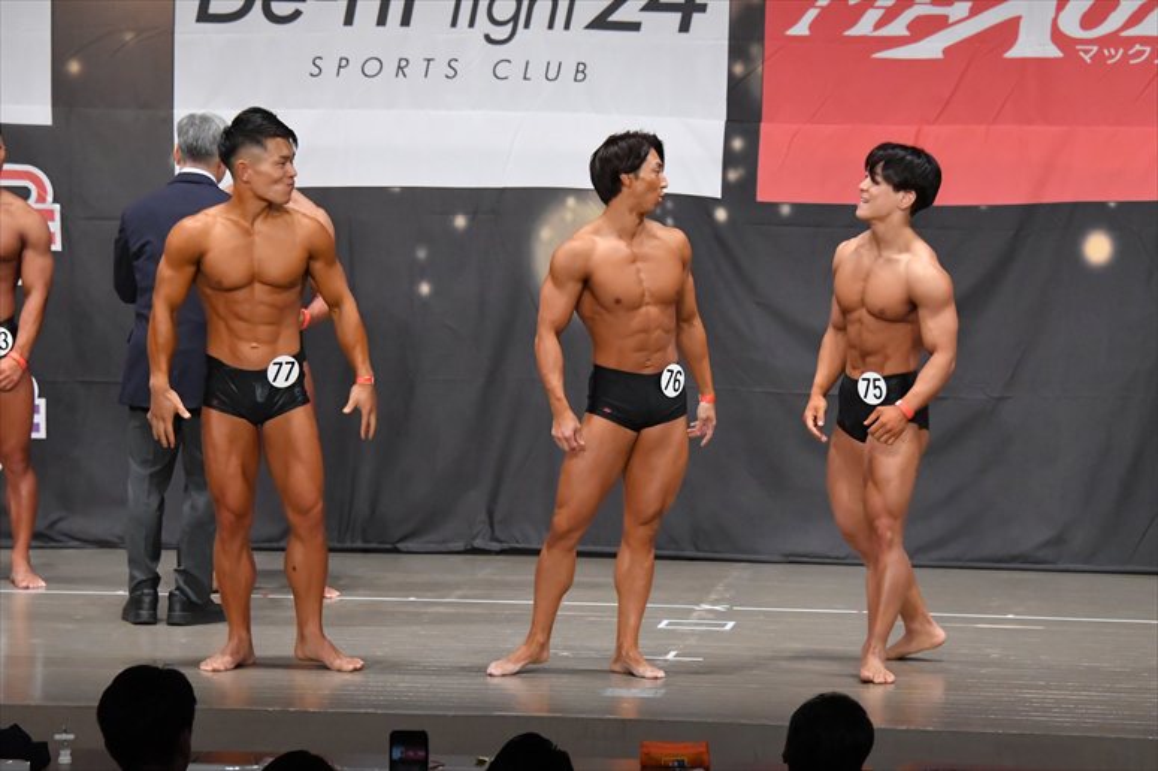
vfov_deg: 8.2
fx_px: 5401
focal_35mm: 168
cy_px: 386
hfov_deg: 12.2
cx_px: 579
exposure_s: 1/400
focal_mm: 112
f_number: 5.6
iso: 6400
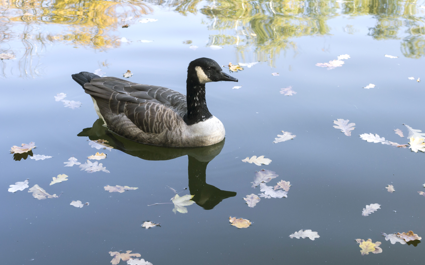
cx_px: 209
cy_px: 133
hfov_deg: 32.0
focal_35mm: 64
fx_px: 741
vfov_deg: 20.3
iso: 200
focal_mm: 38
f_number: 7.1
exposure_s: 1/100
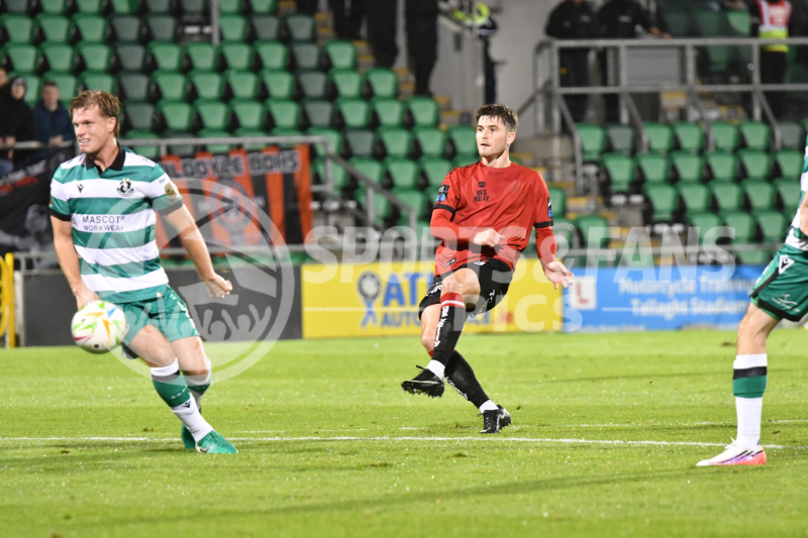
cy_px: 269
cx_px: 404
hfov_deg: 5.7
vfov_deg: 3.8
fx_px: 8078
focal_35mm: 360
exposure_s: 1/1000
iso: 6400
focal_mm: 240
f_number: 4
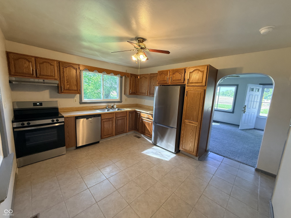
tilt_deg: -8.0
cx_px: 146
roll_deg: -2.6
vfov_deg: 85.7
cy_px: 109
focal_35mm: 14
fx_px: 118
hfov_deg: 102.1
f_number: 2.2
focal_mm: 2.22
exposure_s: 1/120
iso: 250
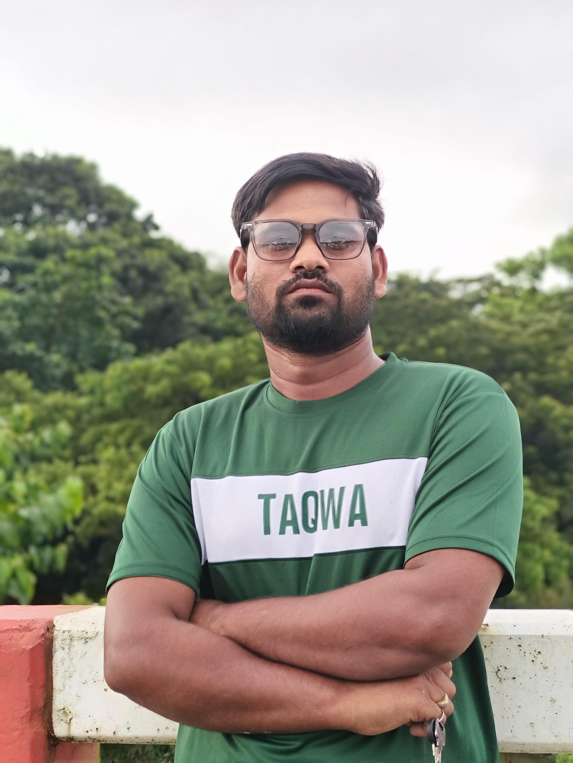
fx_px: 1545
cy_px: 382
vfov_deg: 27.8
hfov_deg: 21.0
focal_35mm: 70
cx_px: 286
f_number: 1.85
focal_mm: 7.1
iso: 112
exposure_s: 1/100
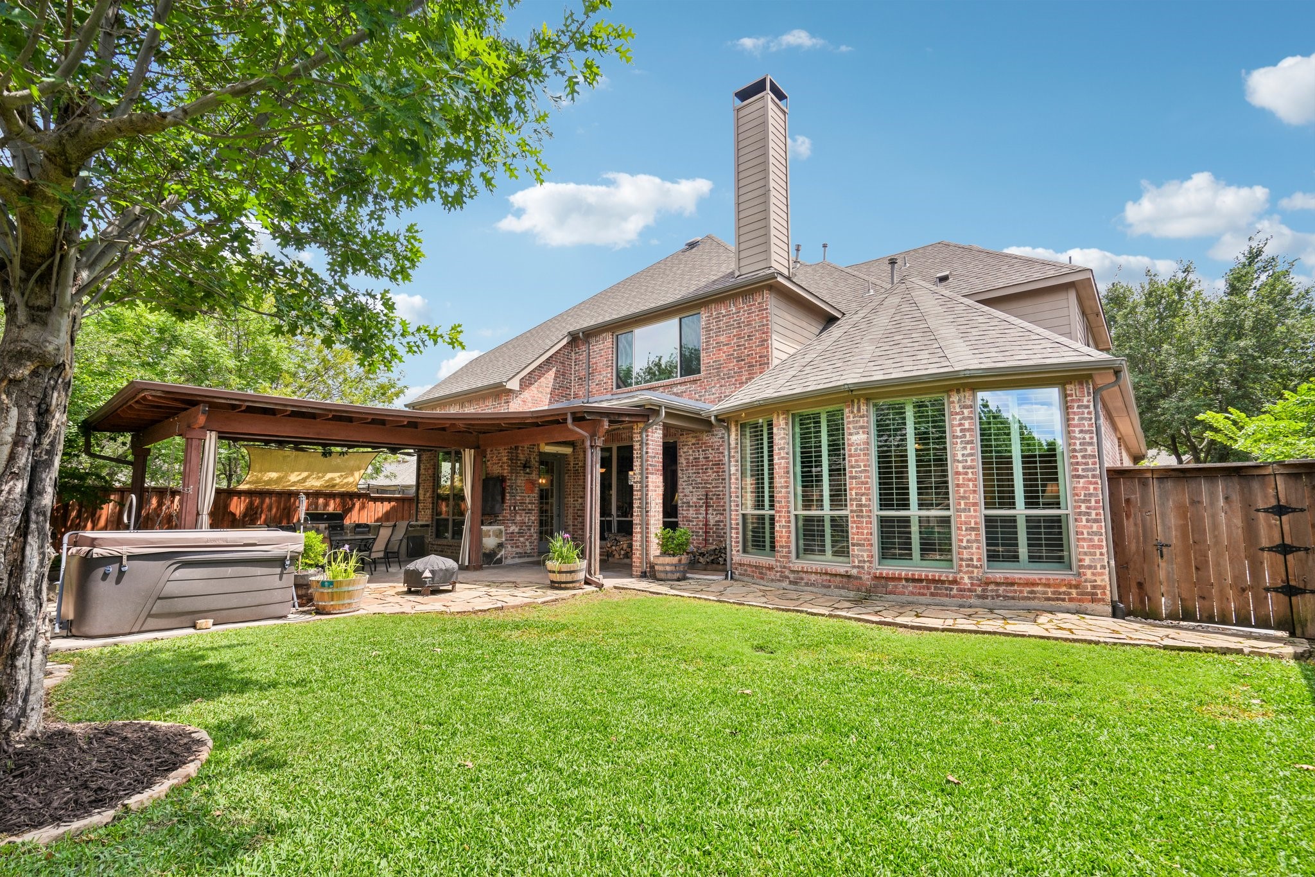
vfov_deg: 73.7
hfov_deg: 96.7
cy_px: 438
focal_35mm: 16
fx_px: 584
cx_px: 658
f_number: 8
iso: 100
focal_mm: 16
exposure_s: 1/200
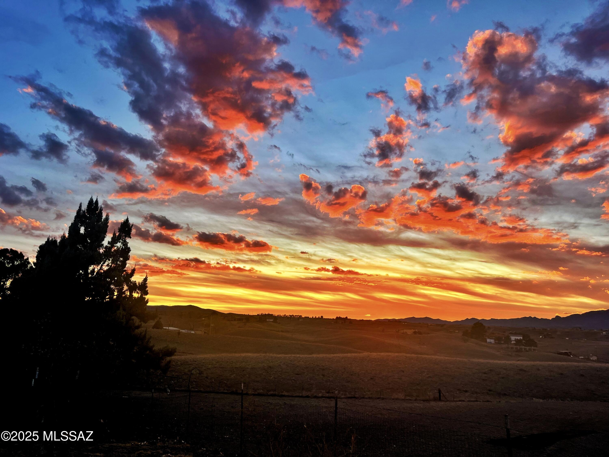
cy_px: 228
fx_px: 457
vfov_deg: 53.1
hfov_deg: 67.3
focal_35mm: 26
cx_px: 304
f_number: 1.6
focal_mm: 5.1
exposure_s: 1/133
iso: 32
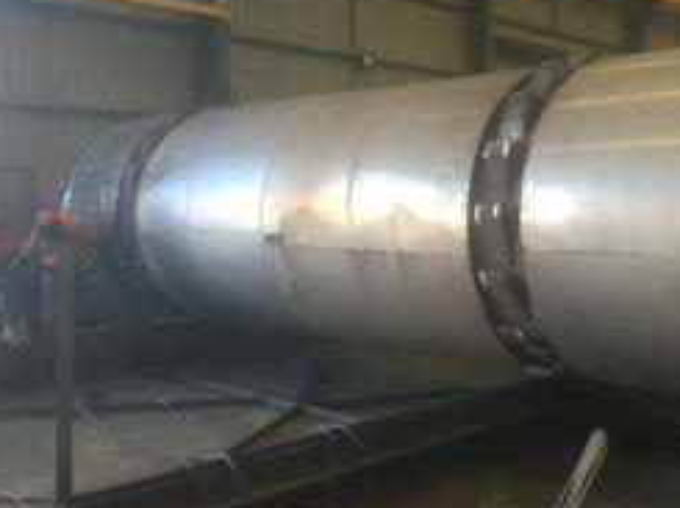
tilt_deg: -0.1
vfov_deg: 33.4
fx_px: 843
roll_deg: -0.5
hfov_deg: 42.9
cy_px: 203
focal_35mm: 43
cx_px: 490
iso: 64
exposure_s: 1/33
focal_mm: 4.15
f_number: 2.2
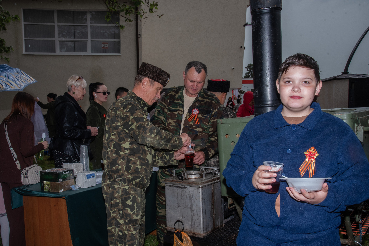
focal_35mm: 39
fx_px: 398
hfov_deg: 49.7
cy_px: 131
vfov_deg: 34.4
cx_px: 168
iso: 500
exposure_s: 1/160
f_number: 13
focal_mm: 35
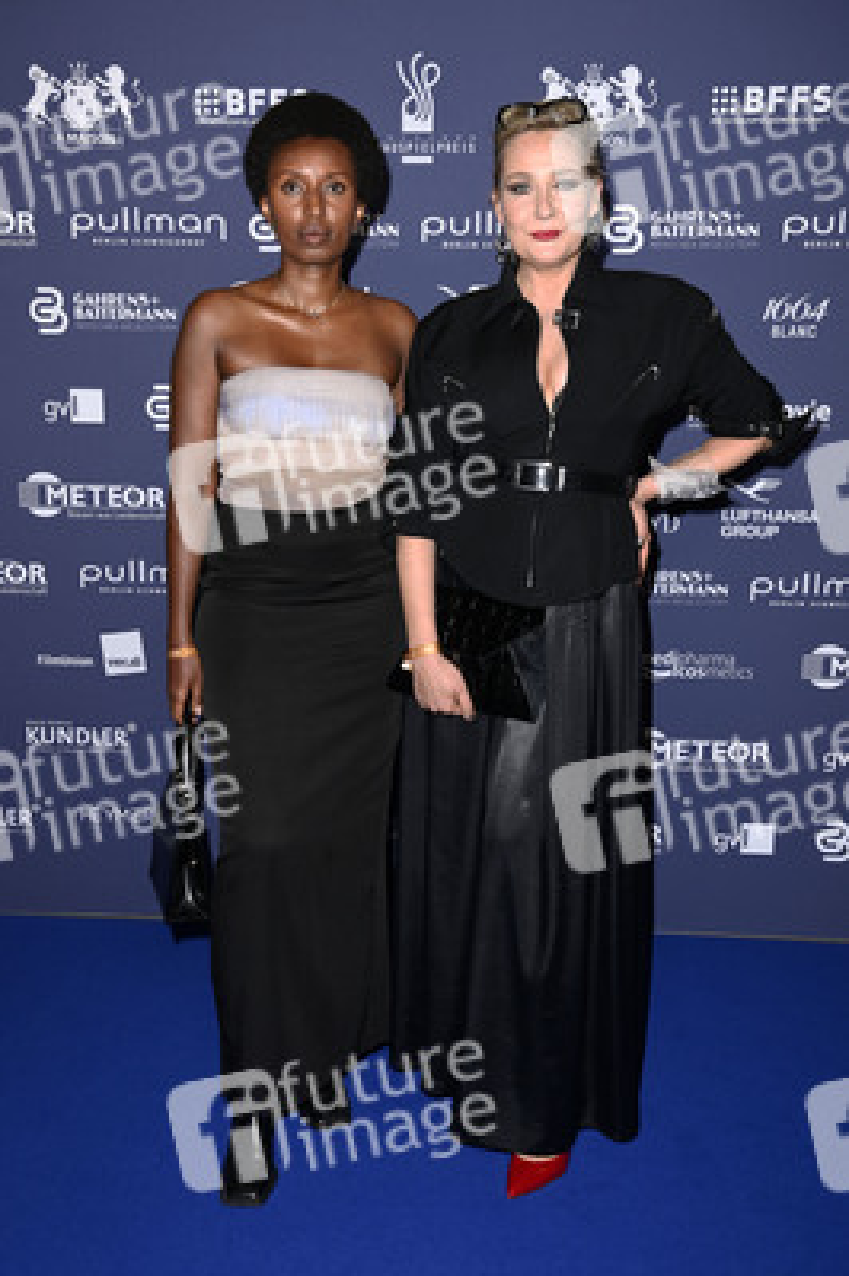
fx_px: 1417
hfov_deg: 33.3
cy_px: 638
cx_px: 424
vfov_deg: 48.5
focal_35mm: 40
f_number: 5.6
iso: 320
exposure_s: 1/250
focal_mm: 40
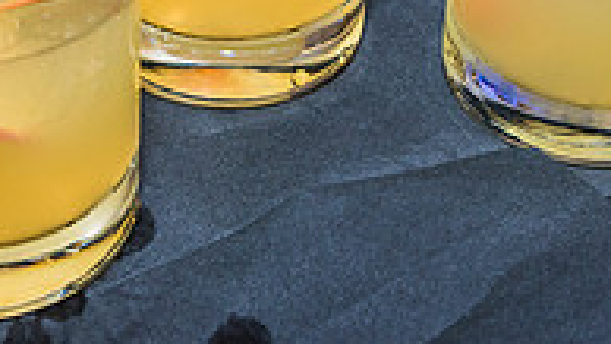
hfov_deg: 18.0
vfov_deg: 9.7
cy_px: -251
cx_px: 324
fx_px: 1927
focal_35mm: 119
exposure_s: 1/125
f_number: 5.6
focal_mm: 38
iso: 800
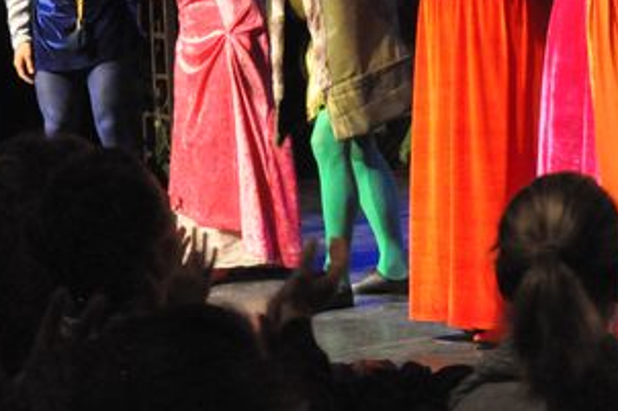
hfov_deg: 15.1
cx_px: 465
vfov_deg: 10.1
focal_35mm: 135
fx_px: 2316
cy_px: -24
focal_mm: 34
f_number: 4.2
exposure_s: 1/40
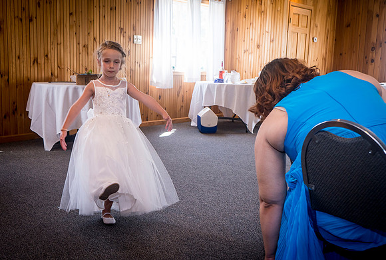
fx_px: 474
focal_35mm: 44
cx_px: 157
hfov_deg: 44.1
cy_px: 154
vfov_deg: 30.5
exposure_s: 1/100
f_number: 5.6
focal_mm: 37
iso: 800
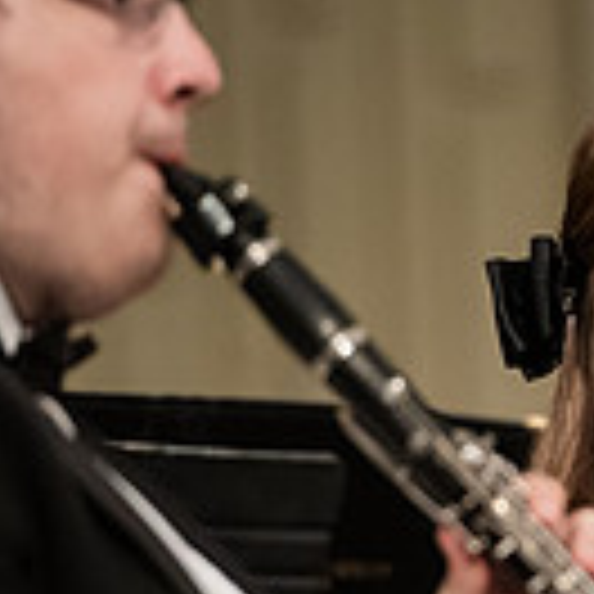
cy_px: 650
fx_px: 14502
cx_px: 868
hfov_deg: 2.3
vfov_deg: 2.3
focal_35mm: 747
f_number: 3.2
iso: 4000
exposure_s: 1/200
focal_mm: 200
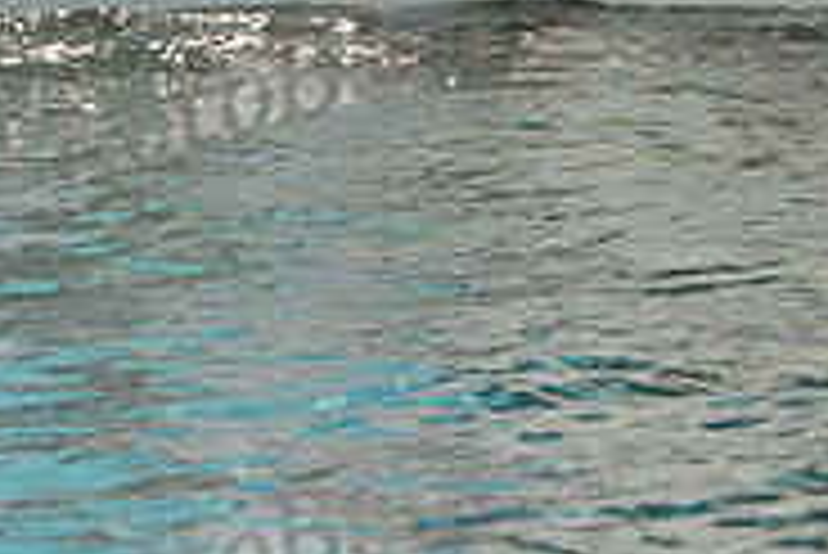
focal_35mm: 322
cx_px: 860
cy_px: -214
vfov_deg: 4.3
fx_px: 7412
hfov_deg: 6.4
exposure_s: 1/1000
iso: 200
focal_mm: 102
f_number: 7.1
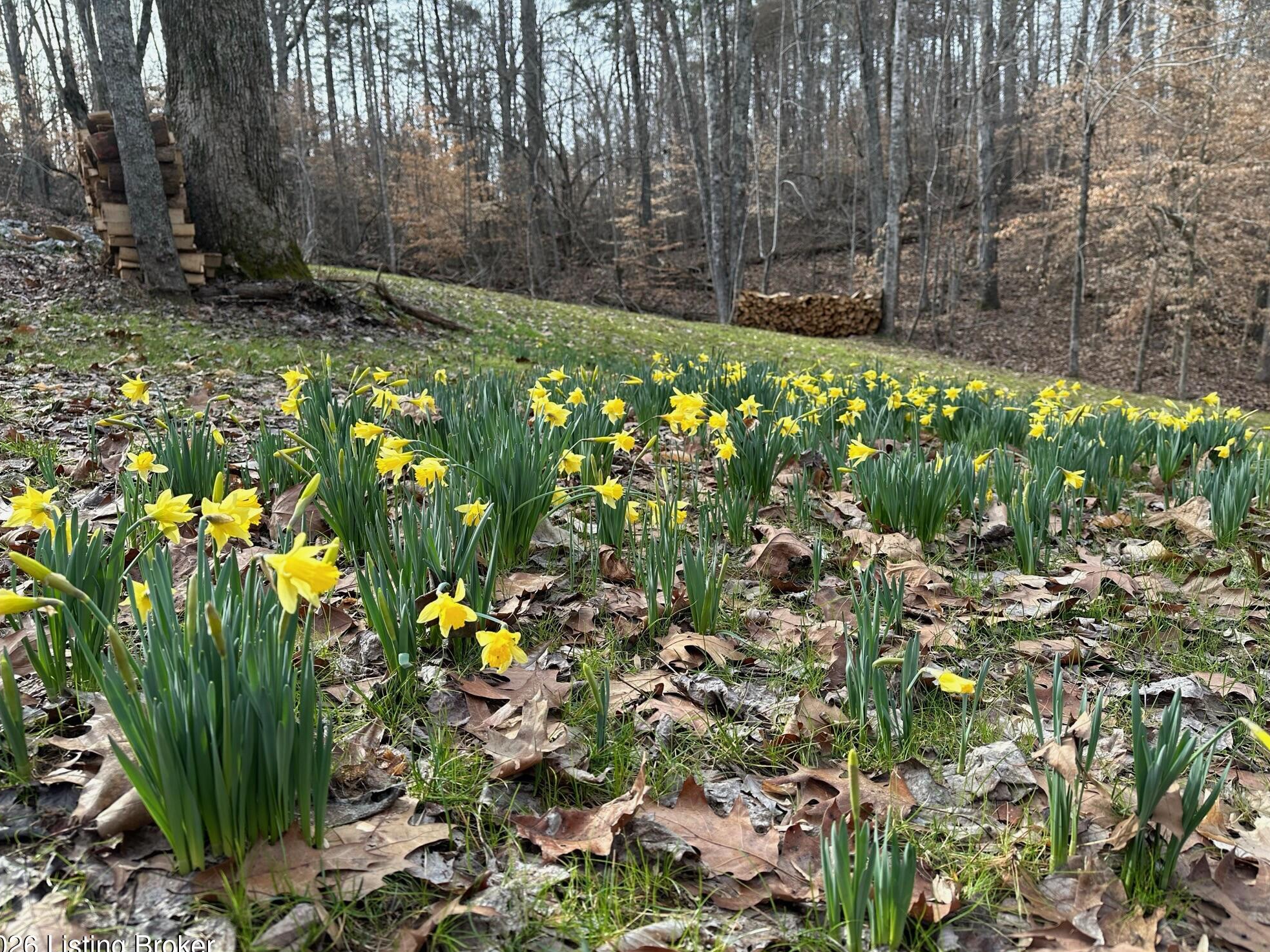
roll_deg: +2.2
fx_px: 917
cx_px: 614
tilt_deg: -10.8
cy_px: 495
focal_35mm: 25
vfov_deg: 54.9
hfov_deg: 69.4
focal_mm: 6.86
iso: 80
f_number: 1.78
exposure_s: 1/718
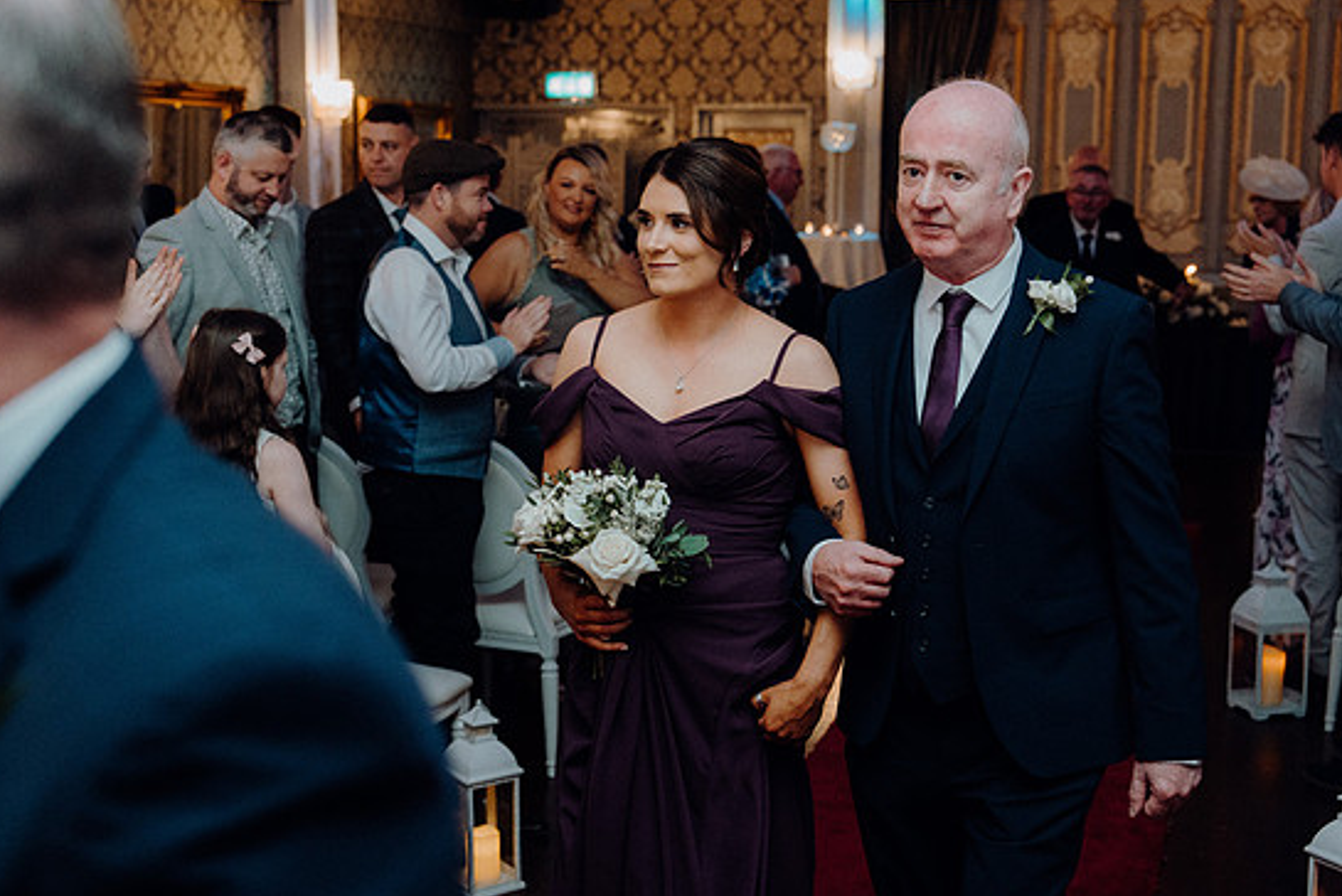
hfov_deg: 39.6
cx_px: 680
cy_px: 449
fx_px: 1865
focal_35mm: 50
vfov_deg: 27.0
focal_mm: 47
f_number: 3.5
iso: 2500
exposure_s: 1/160
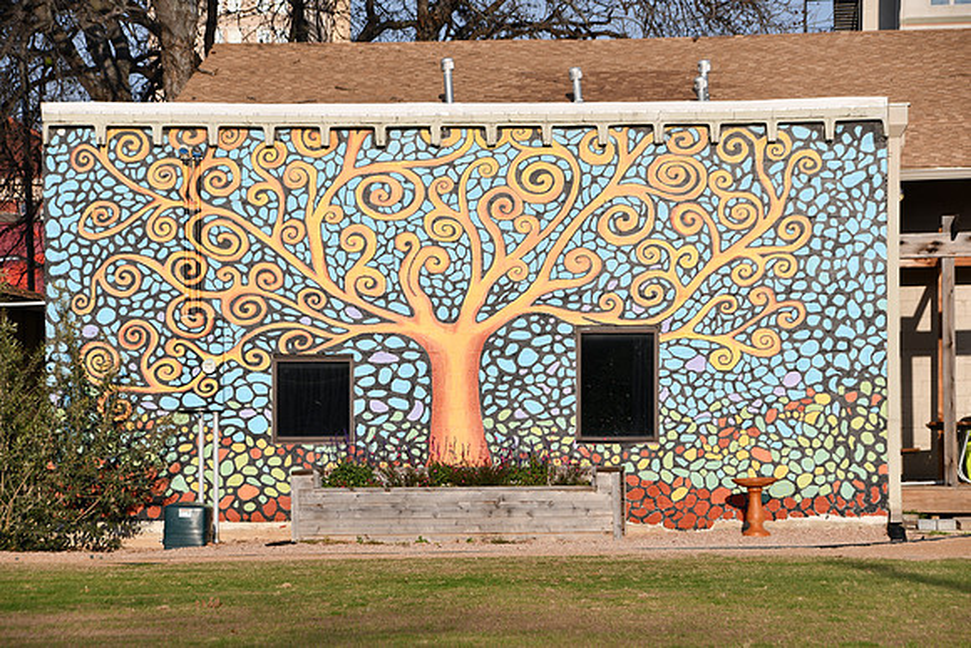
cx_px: 486
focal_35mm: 195
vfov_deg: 7.0
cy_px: 324
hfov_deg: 10.5
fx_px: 5261
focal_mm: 130
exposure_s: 1/320
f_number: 9
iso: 100
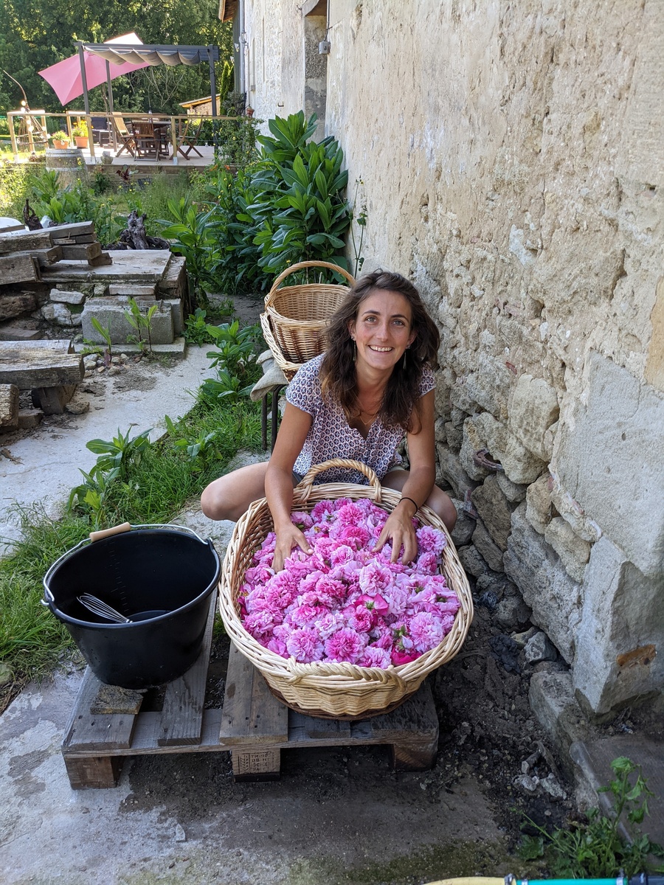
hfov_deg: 51.4
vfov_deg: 65.3
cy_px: 442
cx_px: 332
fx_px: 691
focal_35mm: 27
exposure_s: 1/279
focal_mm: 4.38
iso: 48
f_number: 1.73
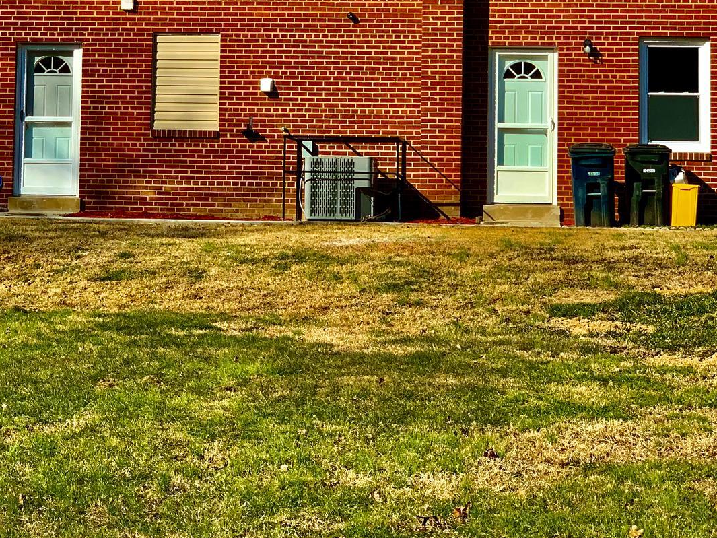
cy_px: 29
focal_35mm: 100
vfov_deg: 14.6
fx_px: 2072
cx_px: 284
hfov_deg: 19.6
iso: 16
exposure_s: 1/922
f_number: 2.4
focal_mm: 6
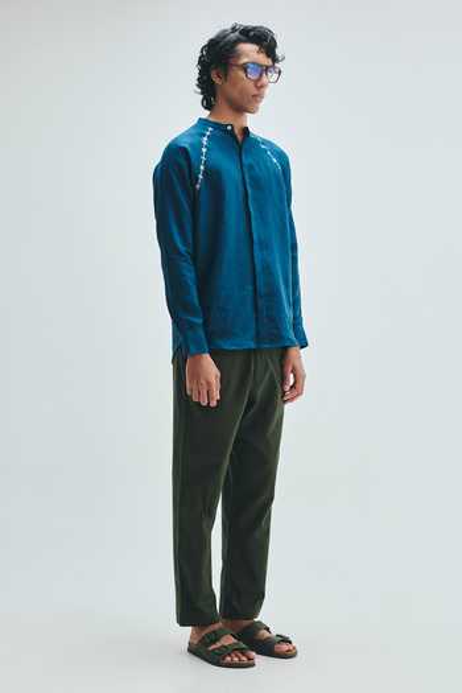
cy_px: 346
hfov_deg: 24.2
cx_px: 231
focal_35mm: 56
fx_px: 1078
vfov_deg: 35.6
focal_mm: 56
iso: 400
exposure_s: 1/125
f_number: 8
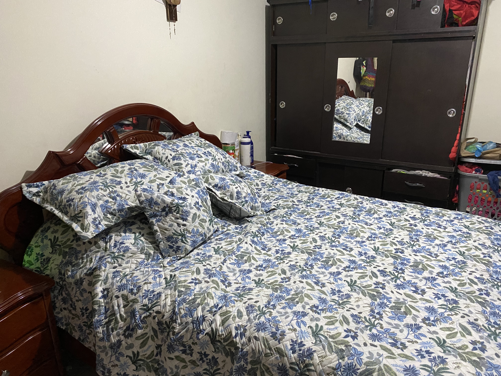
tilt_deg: -17.9
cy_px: 188
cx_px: 250
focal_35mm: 26
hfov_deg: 67.3
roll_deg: +1.2
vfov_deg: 53.1
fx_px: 376
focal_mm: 4.25
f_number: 1.8
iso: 500
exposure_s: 1/40
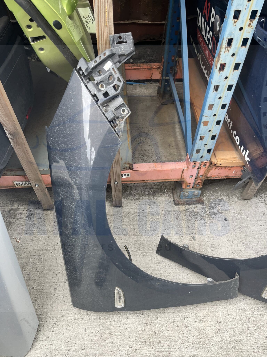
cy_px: 178
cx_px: 134
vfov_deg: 67.3
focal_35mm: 26
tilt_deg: -51.7
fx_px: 267
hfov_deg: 53.1
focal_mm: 5.1
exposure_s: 1/121
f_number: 1.6
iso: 80
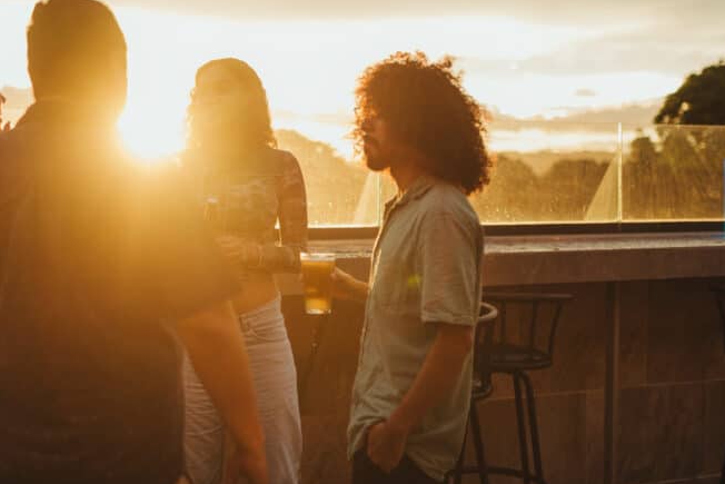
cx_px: 266
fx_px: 1108
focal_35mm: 55
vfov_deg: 24.6
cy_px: 200
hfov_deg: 36.0
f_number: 1.4
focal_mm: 35
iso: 250
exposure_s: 1/640
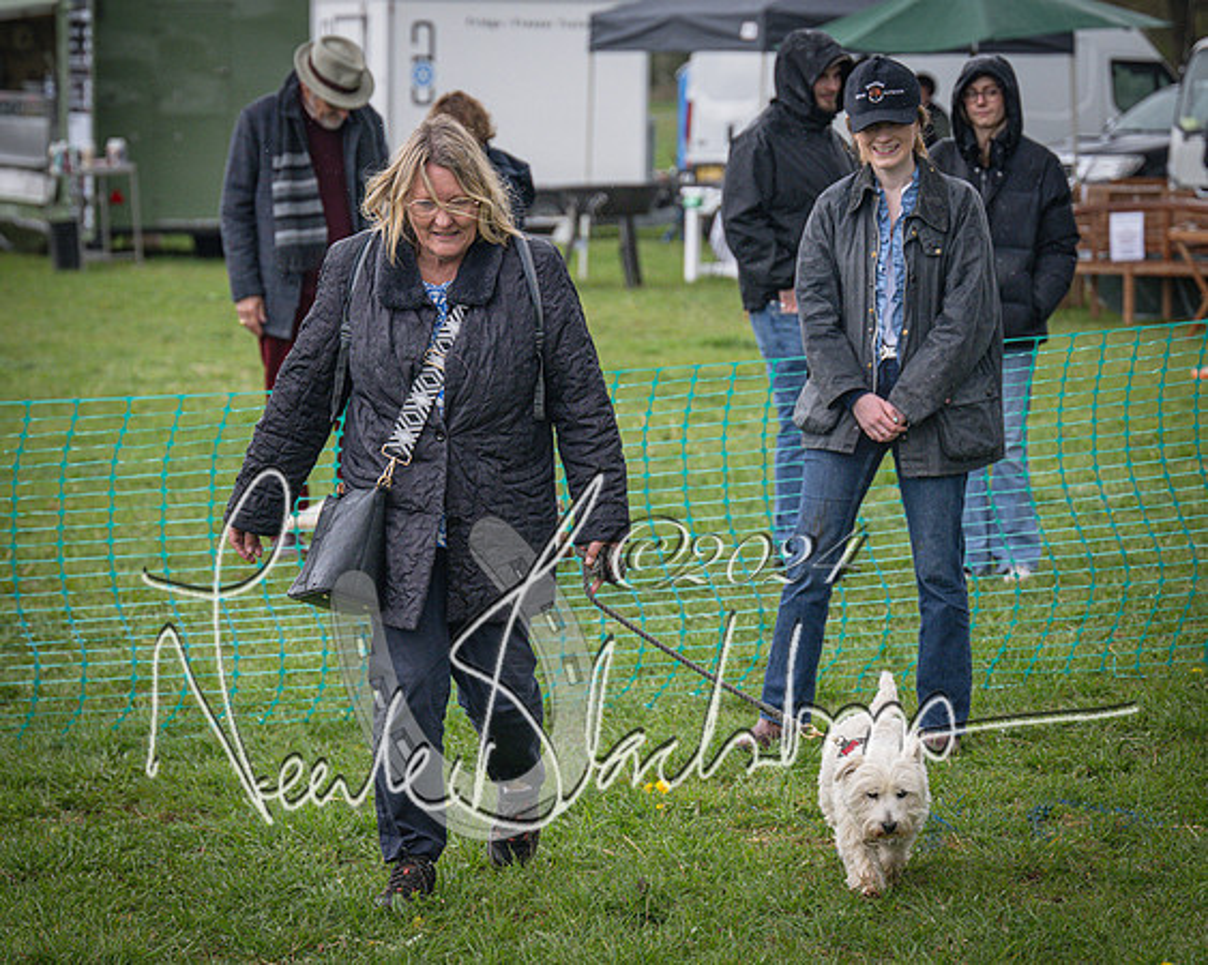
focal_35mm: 147
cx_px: 519
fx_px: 5250
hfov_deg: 13.1
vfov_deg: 10.5
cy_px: 608
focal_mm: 99
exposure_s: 1/2500
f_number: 4
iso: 1250
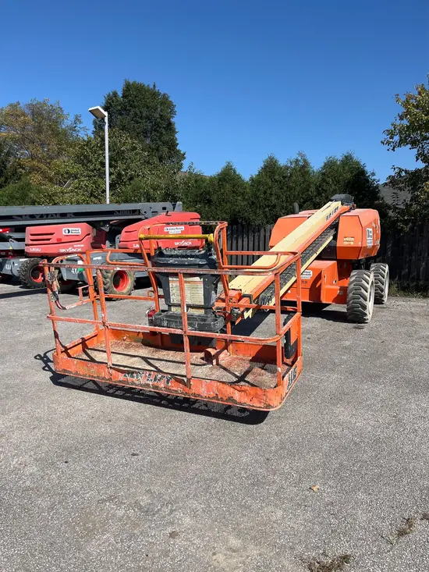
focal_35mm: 26
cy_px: 286
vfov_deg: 67.3
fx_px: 430
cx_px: 214
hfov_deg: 53.1
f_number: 1.6
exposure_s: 1/4149
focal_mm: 5.1
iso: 50
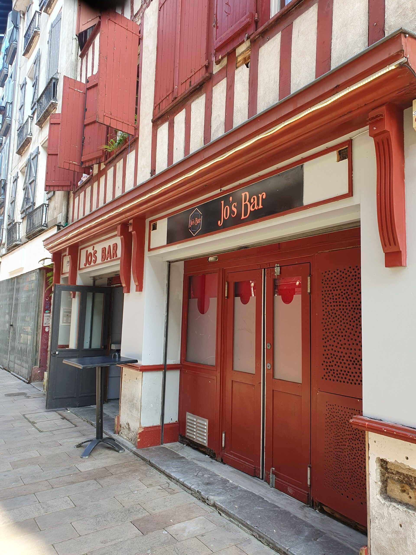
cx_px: 208
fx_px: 417
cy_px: 278
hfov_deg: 53.1
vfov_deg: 67.3
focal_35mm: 26
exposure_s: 1/106
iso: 50
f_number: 2.4
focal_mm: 4.32
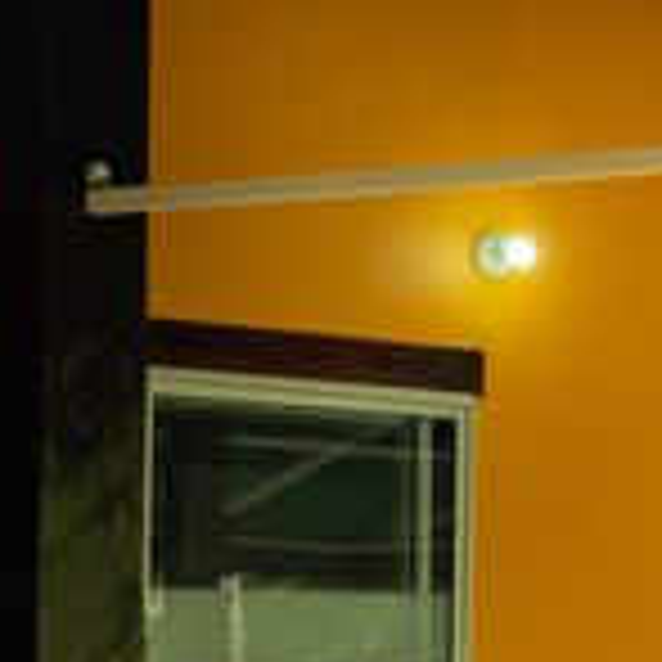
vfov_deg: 12.5
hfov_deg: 11.0
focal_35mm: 139
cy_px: 545
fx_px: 3007
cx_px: 1457
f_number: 6.3
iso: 400
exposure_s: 1/80
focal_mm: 18
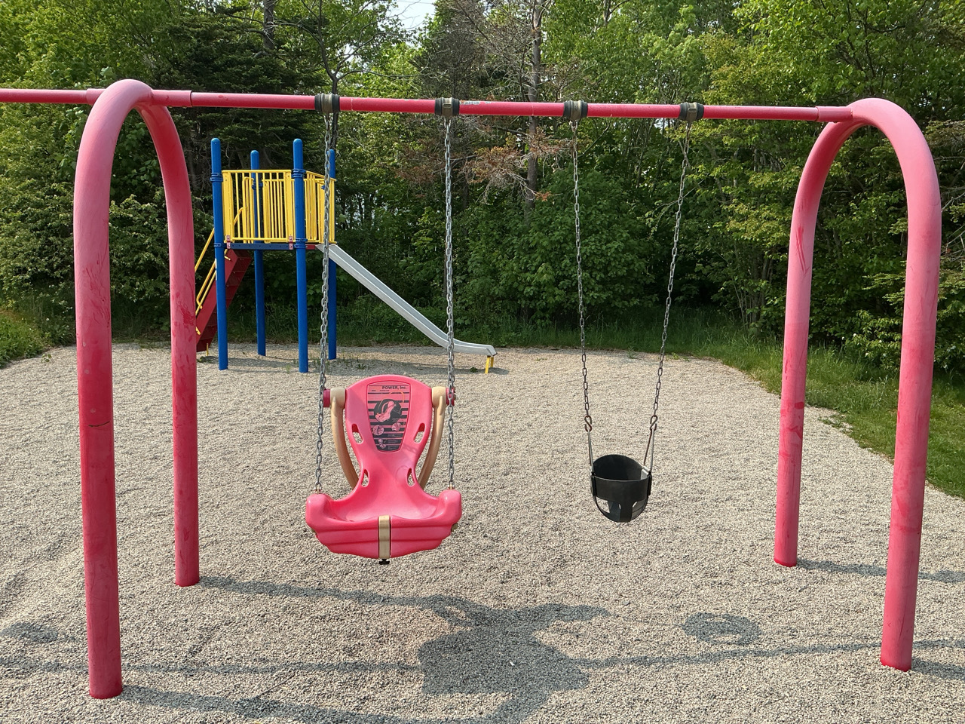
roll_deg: +0.5
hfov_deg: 61.7
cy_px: 362
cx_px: 482
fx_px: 808
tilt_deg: -4.5
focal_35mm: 29
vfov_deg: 48.2
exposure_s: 1/1144
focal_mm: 3
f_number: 1.8
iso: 25
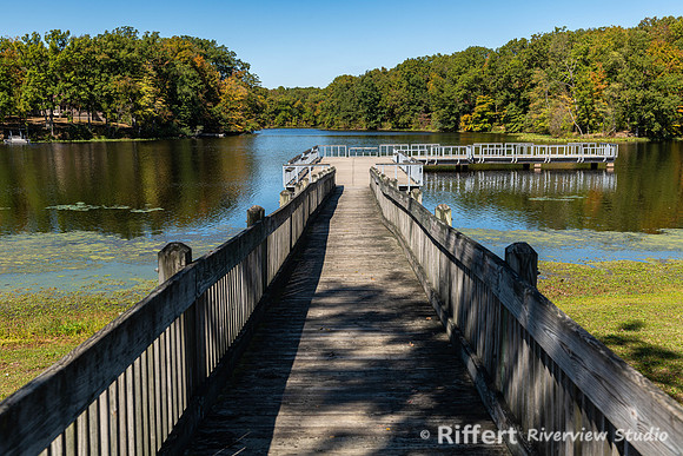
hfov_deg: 50.7
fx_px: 721
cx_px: 342
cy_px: 228
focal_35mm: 38
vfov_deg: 35.1
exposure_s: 1/160
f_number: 8
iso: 64
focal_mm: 38
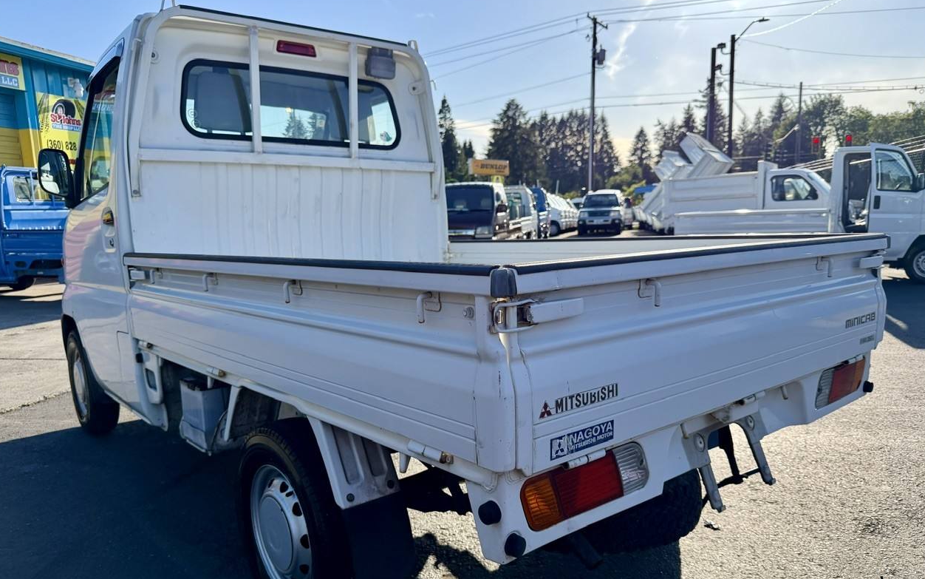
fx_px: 656
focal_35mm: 26
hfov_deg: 70.4
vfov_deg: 47.5
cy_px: 332
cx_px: 462
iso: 100
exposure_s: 1/3584
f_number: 1.78
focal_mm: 6.76
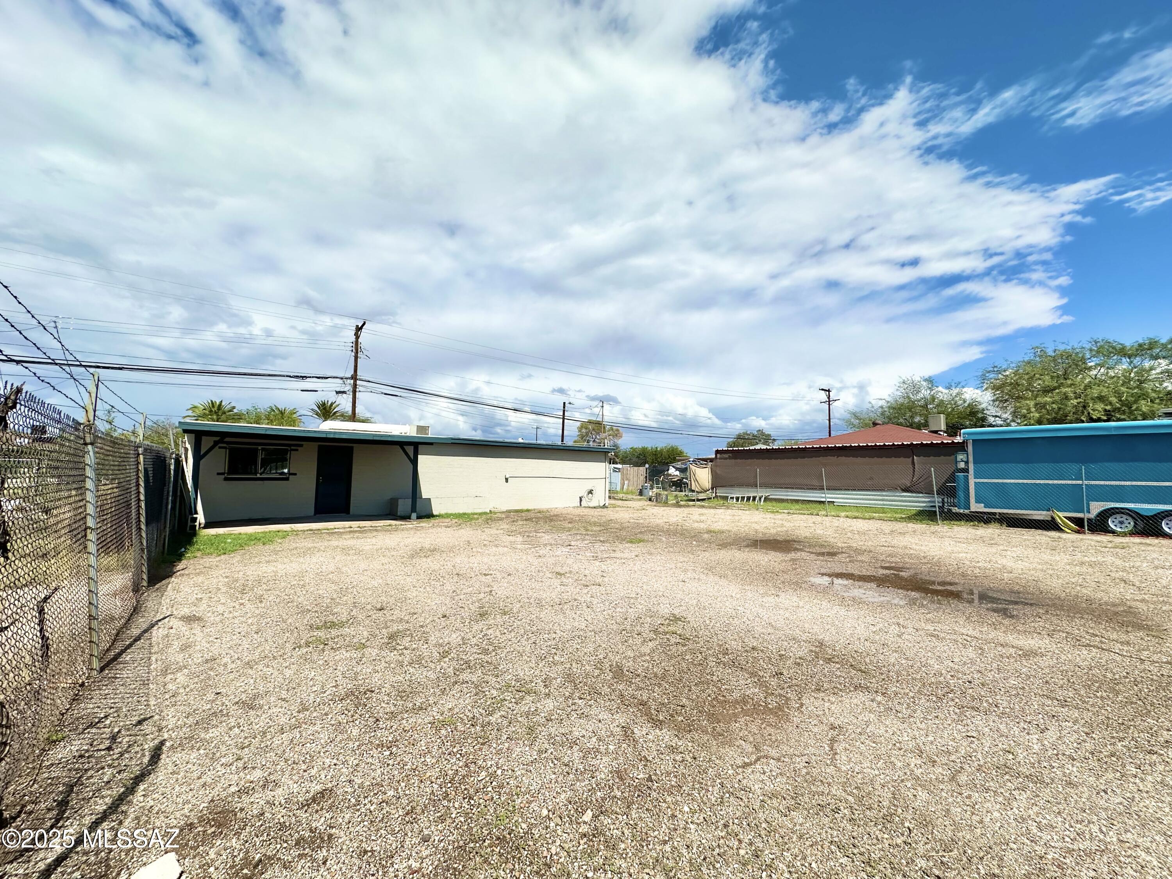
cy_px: 440
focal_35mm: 14
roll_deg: -0.8
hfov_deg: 102.1
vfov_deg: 85.7
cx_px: 586
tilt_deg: +4.7
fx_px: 474
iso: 50
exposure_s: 1/5814
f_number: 2.2
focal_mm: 2.22
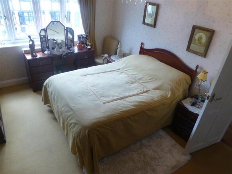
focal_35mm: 24
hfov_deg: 71.6
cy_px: 87
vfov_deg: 56.8
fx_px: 161
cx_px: 116
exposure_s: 1/60
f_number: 3.3
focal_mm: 4.3
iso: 320
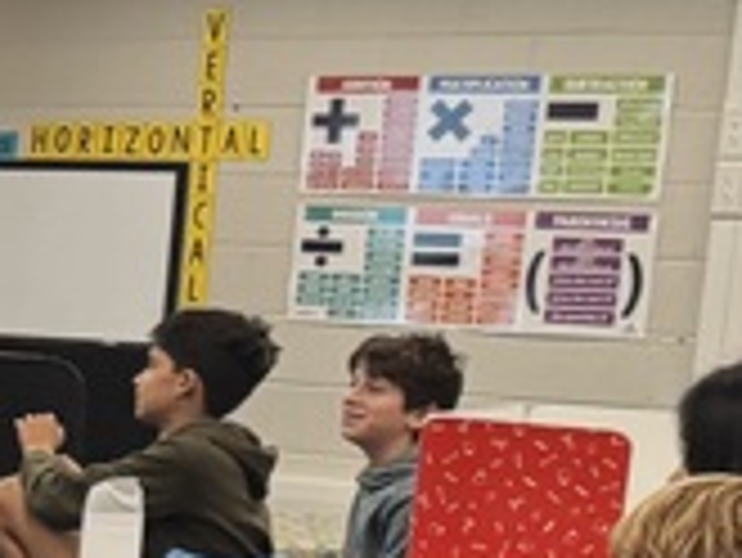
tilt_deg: -10.4
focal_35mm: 149
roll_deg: -0.8
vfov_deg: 9.8
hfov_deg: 10.6
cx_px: -1232
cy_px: 684
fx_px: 3196
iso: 200
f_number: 1.78
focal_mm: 6.76
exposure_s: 1/109
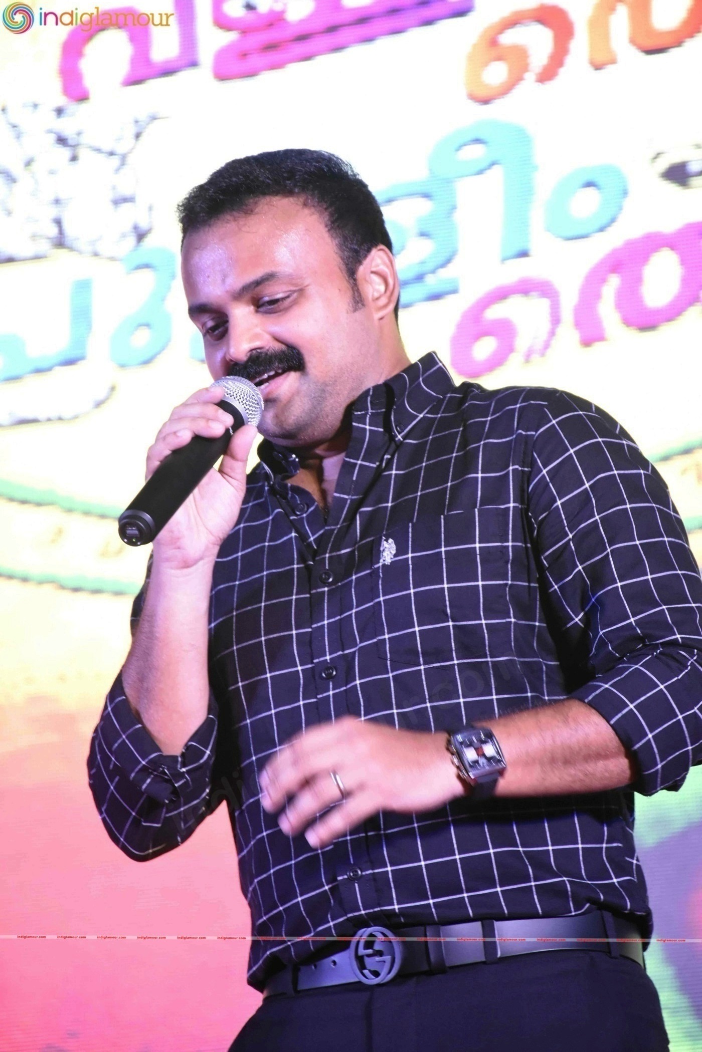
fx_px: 6142
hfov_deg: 6.5
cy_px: 526
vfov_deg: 9.8
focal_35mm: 210
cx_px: 351
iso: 4000
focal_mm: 140
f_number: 6.3
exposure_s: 1/125
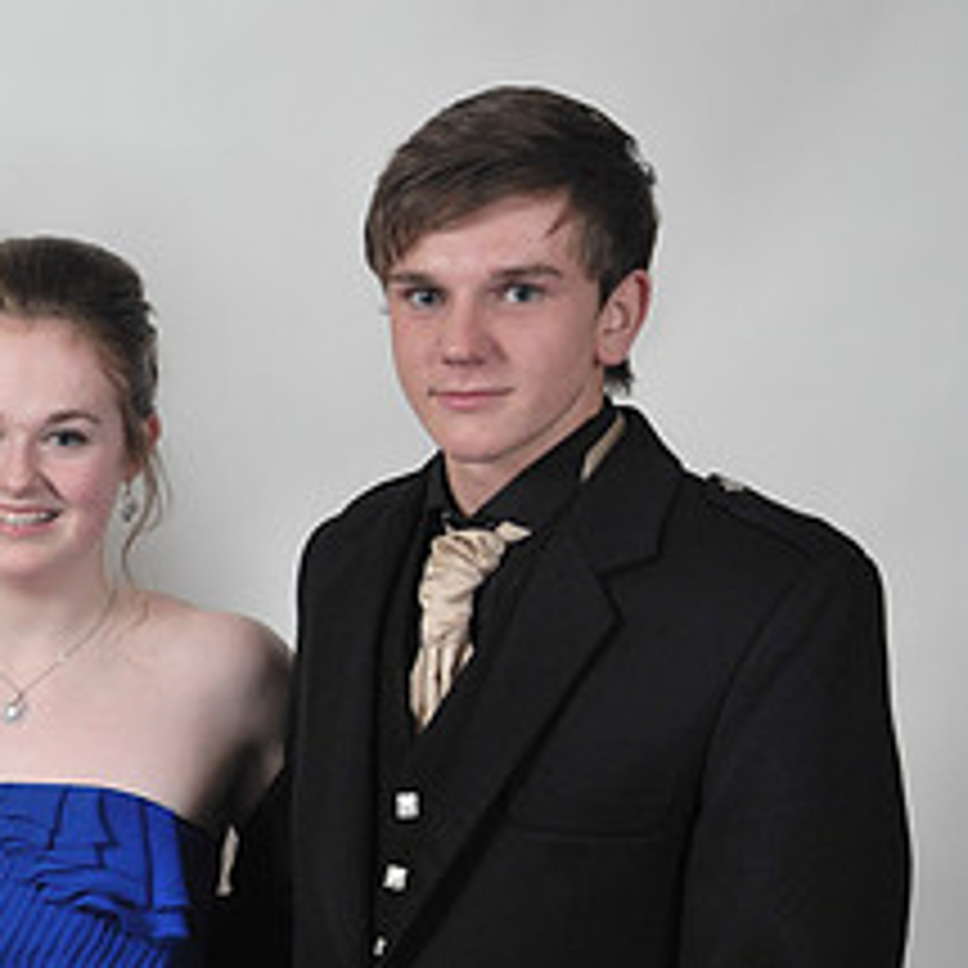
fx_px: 4208
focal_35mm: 133
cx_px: -225
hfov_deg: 12.8
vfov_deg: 13.1
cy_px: 630
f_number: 7.1
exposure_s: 1/160
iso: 1000
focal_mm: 58
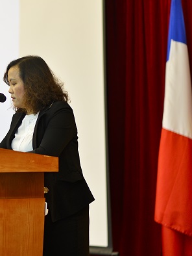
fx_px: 1071
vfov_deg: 13.6
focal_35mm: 145
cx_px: -32
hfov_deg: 10.1
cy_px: 112
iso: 800
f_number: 2
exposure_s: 1/250
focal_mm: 85
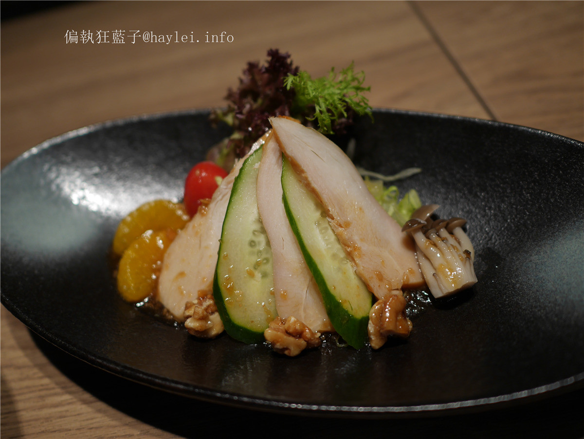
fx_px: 506
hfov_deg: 59.9
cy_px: 220
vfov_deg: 46.8
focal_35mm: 30
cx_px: 292
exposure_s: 1/80
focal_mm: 15
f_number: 1.7
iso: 200
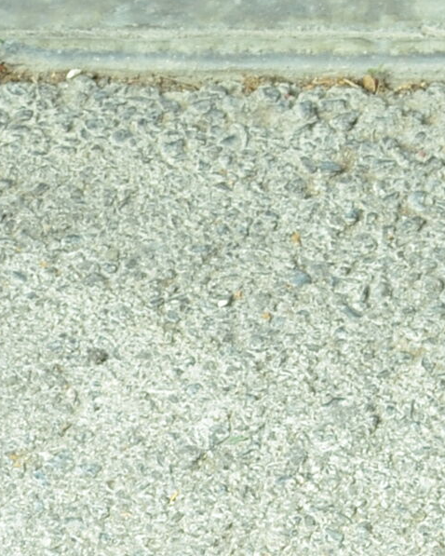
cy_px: -614
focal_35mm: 226
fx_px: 3719
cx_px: 654
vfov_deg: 8.1
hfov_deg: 6.8
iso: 125
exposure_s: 1/125
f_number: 8
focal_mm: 26
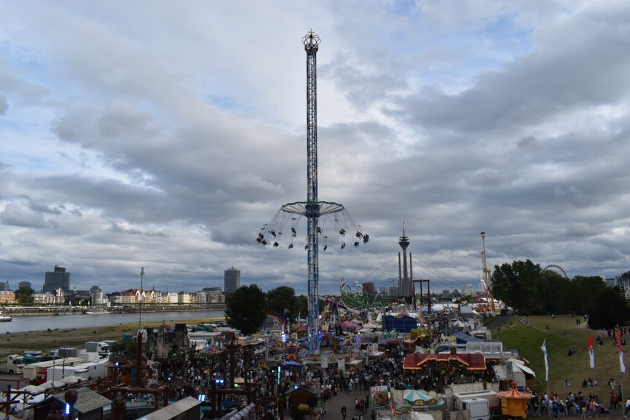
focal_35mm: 27
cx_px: 315
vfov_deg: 47.9
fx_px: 473
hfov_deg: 67.4
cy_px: 210
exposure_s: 1/400
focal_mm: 18
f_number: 10
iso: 200
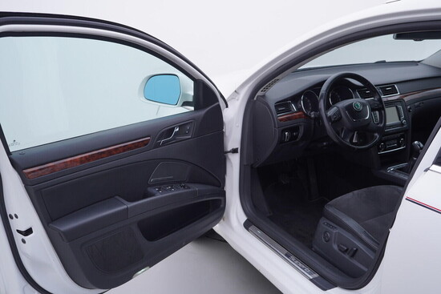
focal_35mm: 36
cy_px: 147
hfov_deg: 53.1
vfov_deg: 36.9
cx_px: 220
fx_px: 441
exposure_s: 1/60
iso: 125
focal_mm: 24
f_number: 3.5
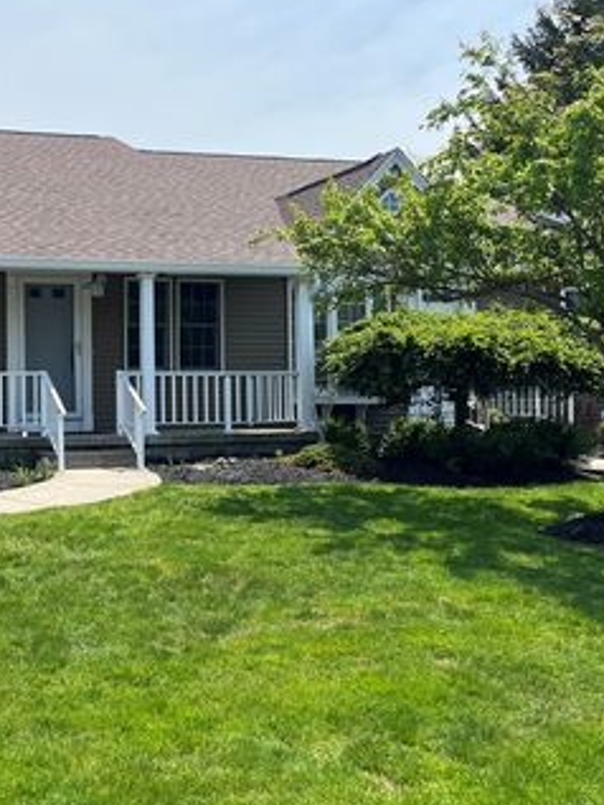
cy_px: 364
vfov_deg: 45.7
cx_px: 15
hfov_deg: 32.6
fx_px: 953
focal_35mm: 41
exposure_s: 1/3623
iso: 50
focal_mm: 5.1
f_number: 1.6
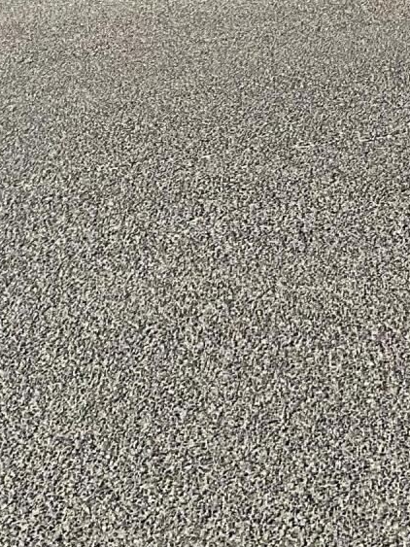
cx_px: 405
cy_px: -181
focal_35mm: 103
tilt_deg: -4.5
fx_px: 1627
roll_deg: +5.6
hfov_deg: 14.2
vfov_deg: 17.8
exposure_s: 1/997
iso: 16
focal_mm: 3
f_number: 1.8
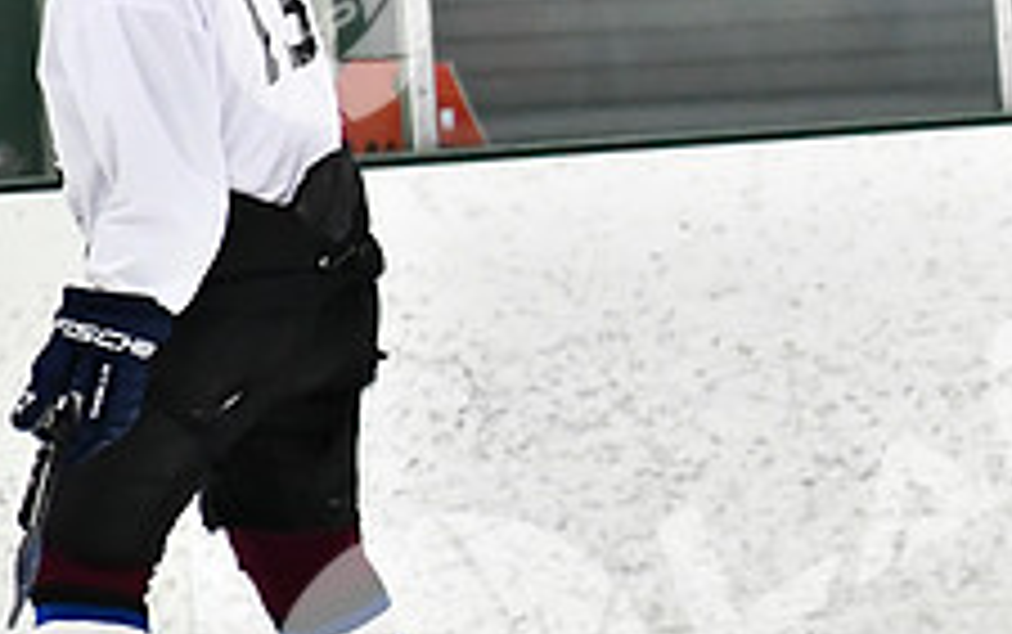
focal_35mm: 789
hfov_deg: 2.7
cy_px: 254
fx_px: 21777
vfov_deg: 1.7
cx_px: 1259
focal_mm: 200
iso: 5000
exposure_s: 1/1250
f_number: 2.8
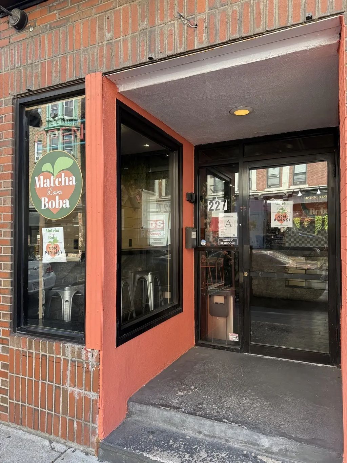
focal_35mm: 24
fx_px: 321
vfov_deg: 71.6
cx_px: 174
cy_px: 232
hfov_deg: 56.8
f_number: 1.78
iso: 64
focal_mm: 6.76
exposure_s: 1/254
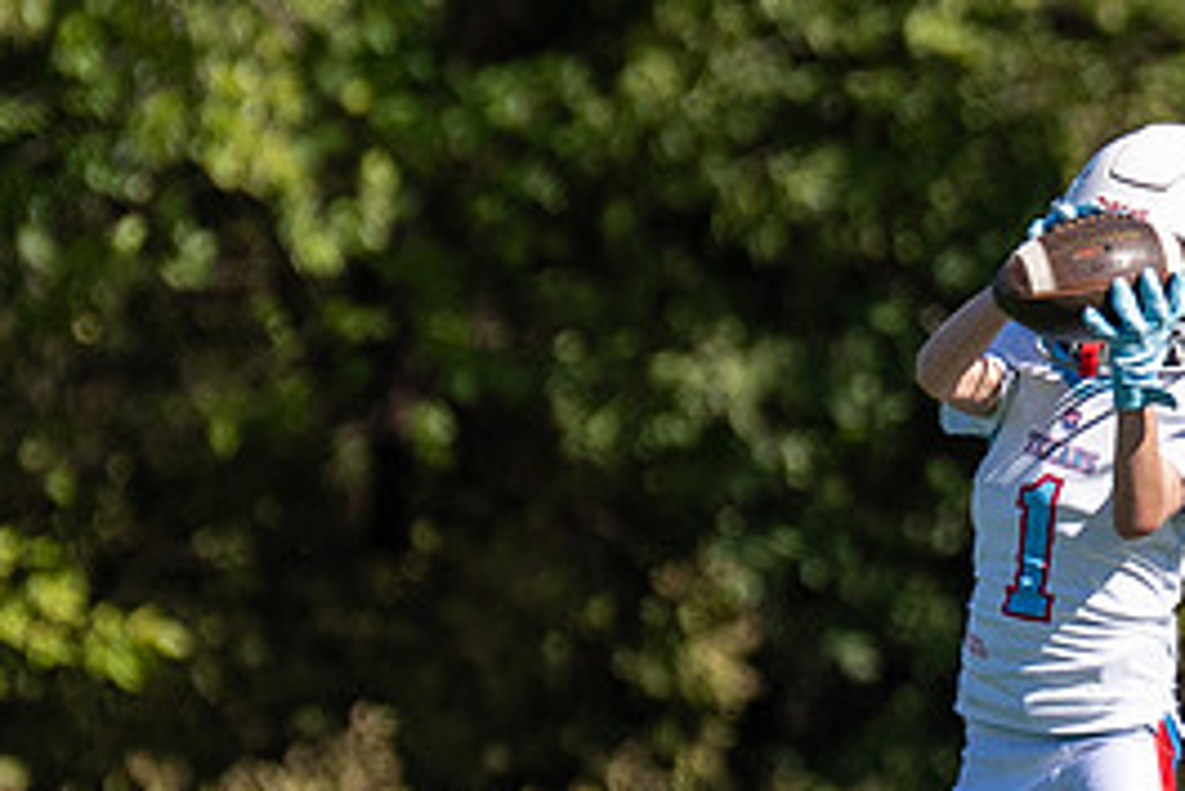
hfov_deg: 1.5
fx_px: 45119
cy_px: 447
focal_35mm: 1370
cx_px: 1193
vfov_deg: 1.0
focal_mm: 200
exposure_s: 1/2000
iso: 100
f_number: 2.8
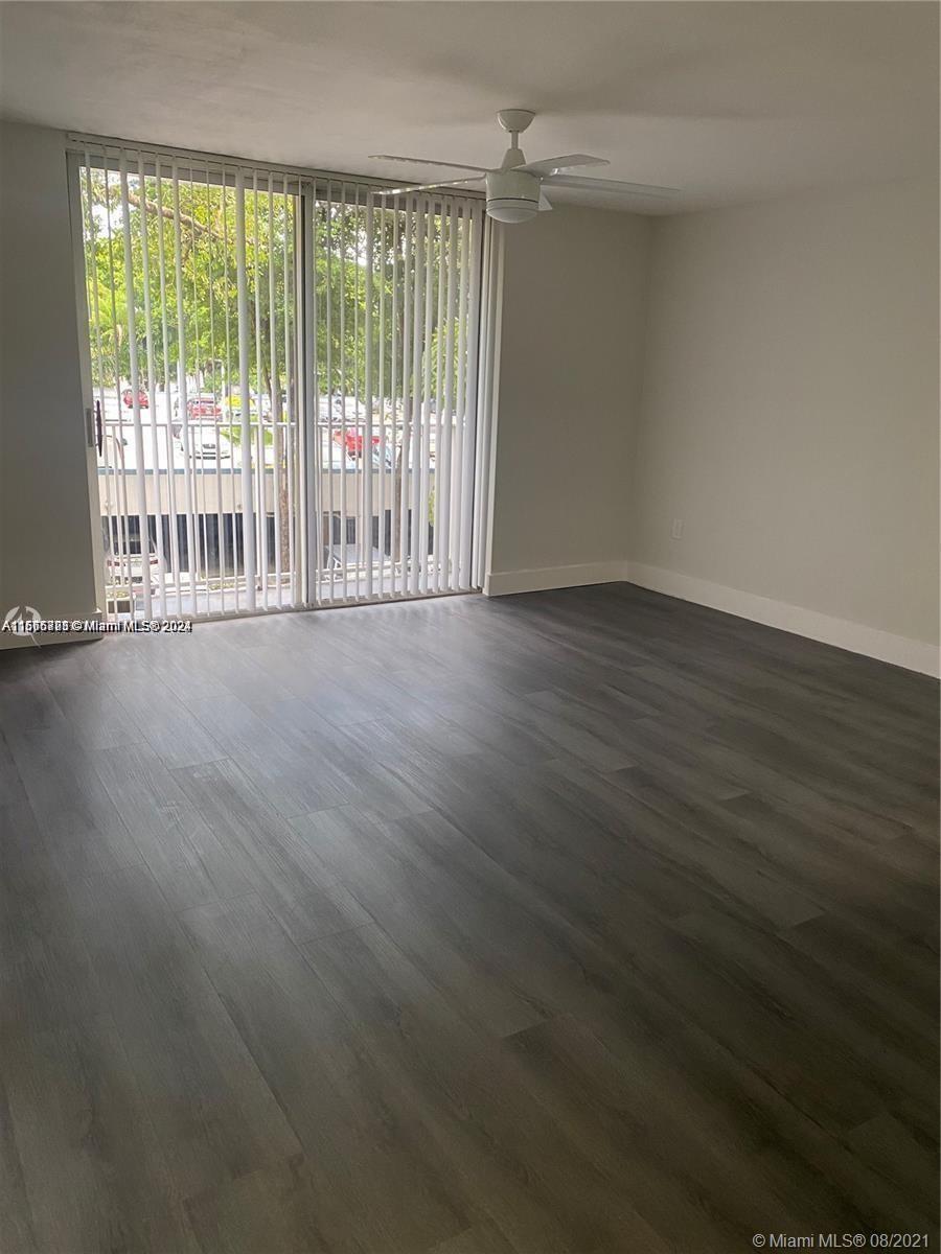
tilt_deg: -14.8
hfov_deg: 53.1
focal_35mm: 26
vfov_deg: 67.3
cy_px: 627
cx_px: 470
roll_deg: -2.1
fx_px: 942
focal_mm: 4.25
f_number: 1.8
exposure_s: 1/60
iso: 160
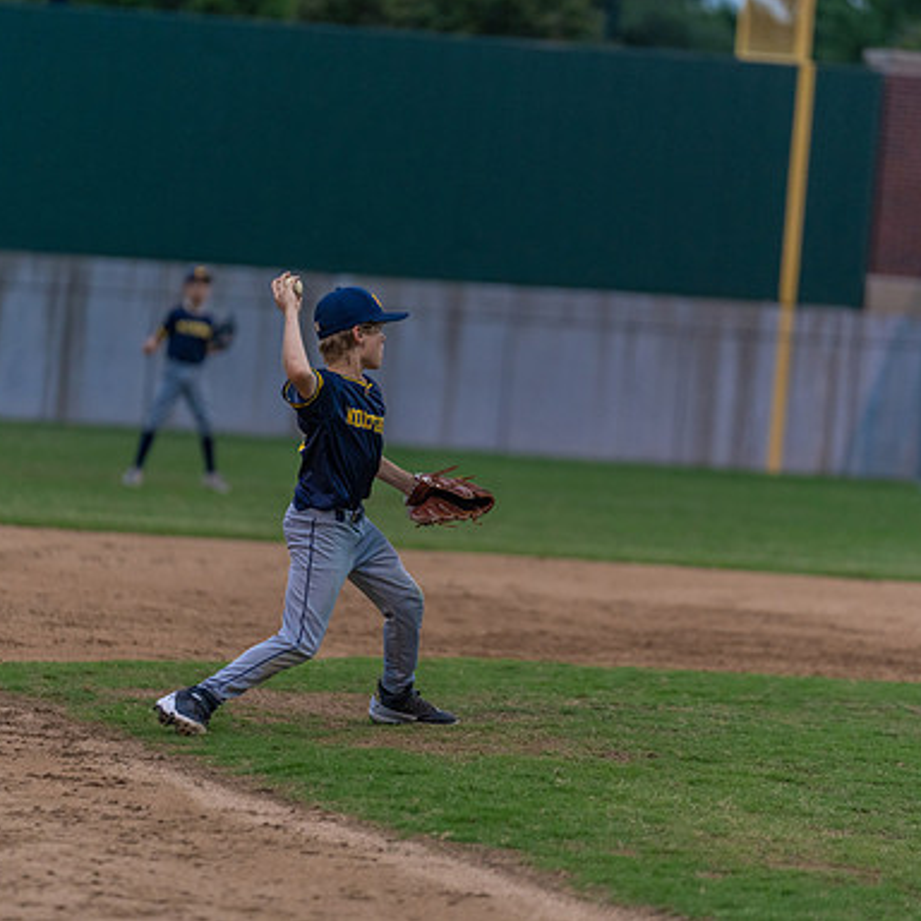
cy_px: 459
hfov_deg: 6.8
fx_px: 7736
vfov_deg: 6.8
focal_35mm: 257
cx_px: 429
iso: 1600
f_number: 2.8
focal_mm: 200
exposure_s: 1/1250
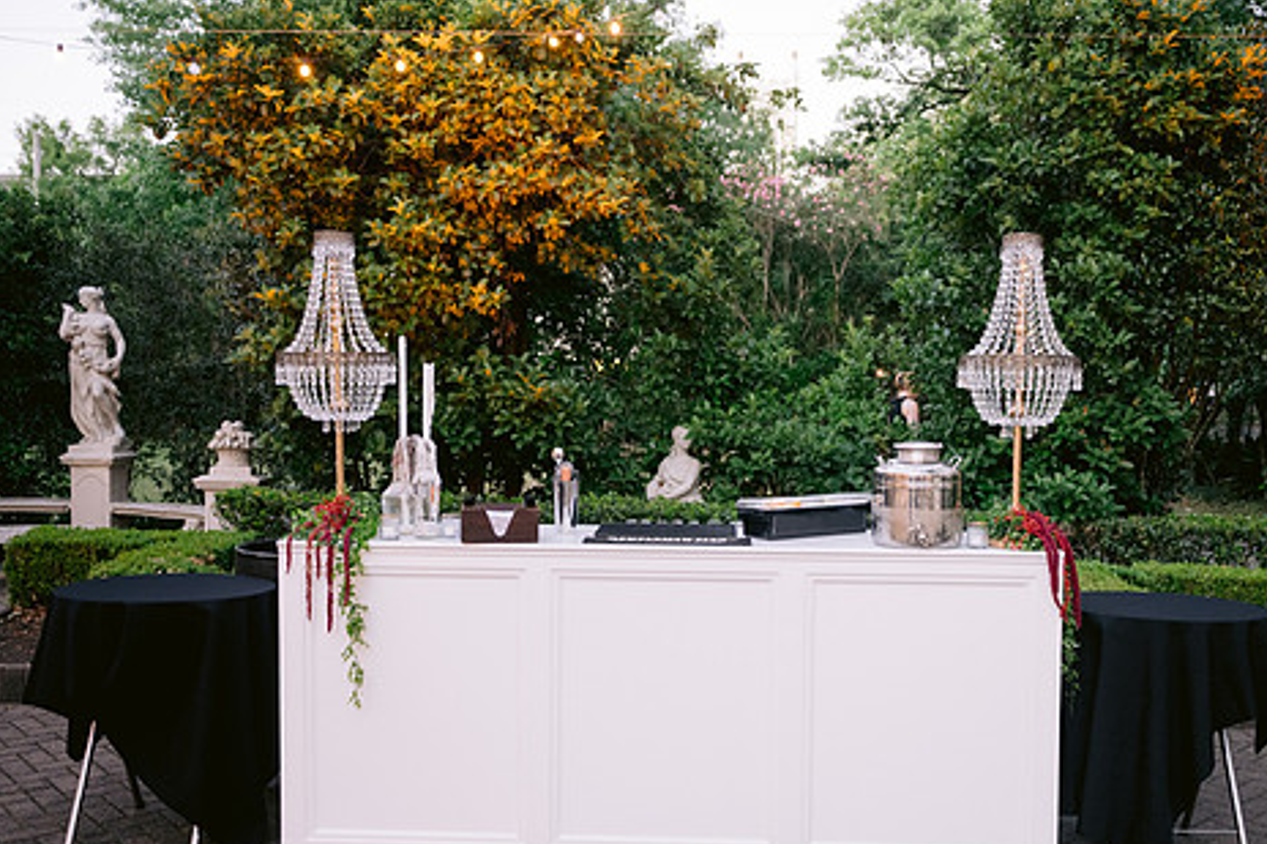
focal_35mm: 35
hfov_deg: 54.4
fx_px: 1231
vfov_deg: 37.8
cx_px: 674
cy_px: 430
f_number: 3.2
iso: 1250
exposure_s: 1/40
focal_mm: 28
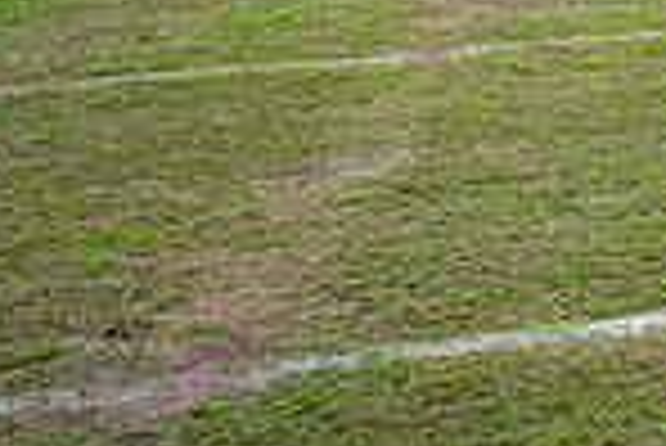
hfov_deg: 18.3
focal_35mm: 94
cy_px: -209
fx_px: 1741
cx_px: 1102
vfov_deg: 13.8
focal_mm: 24
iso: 125
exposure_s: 1/1250
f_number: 2.8
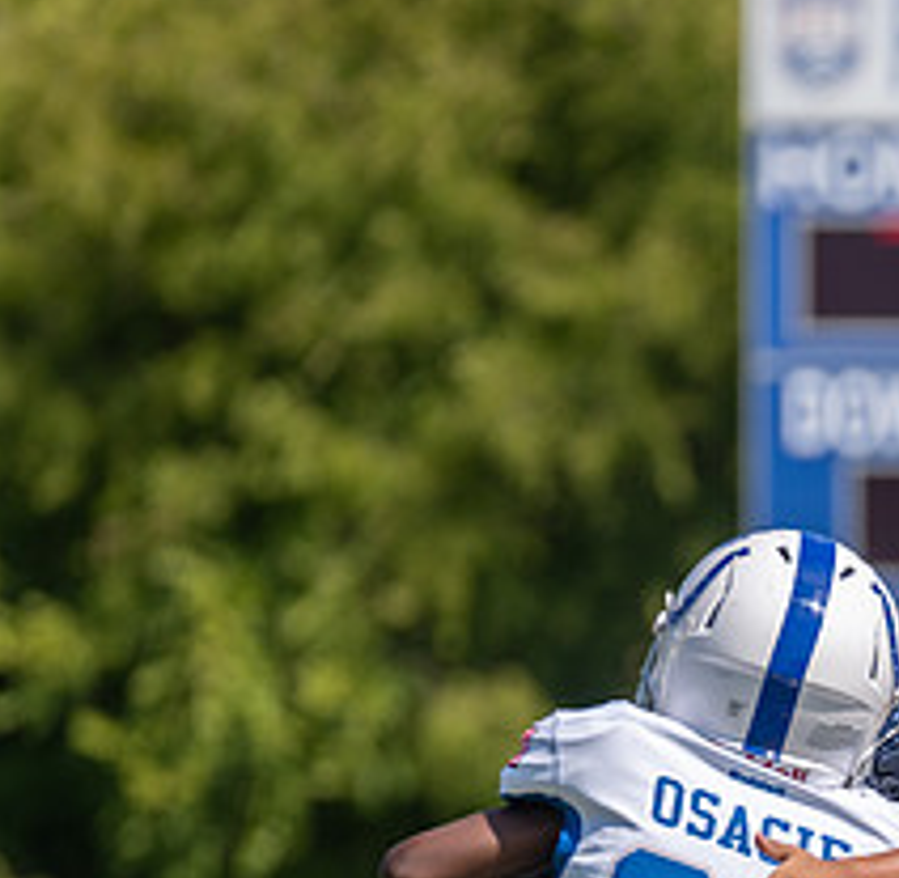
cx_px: 1227
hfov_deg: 3.2
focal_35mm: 553
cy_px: 837
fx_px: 16058
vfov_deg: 3.1
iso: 100
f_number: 3.5
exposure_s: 1/1600
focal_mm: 181
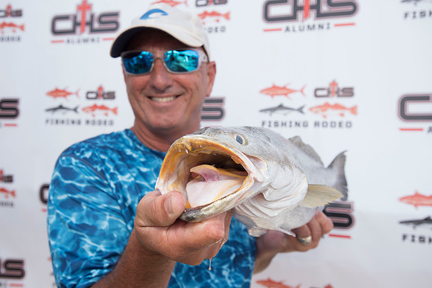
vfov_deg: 43.6
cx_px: 216
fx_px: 360
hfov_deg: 61.9
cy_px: 144
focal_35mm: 30
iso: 250
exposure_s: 1/320
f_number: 7.1
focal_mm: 30
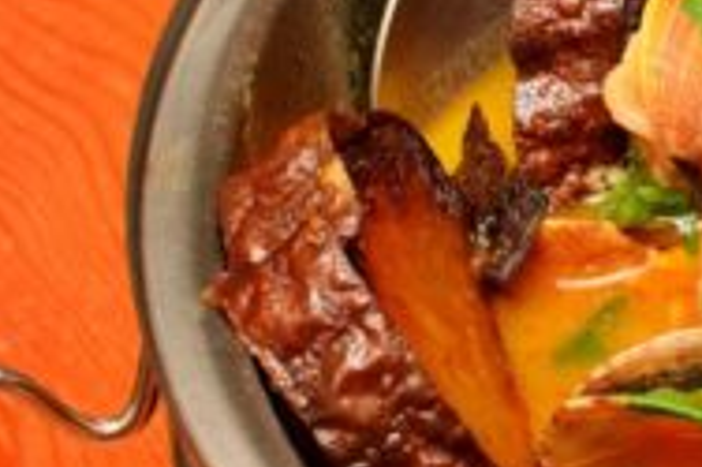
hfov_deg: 11.0
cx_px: 1094
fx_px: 3482
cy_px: 151
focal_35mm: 179
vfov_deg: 7.7
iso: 1100
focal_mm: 35
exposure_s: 1/125
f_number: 10
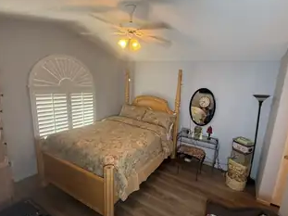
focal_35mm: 18
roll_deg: -4.2
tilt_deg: -9.2
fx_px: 150
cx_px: 166
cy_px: 112
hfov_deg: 87.1
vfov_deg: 71.5
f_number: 2.2
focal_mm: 2.22
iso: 400
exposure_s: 1/120
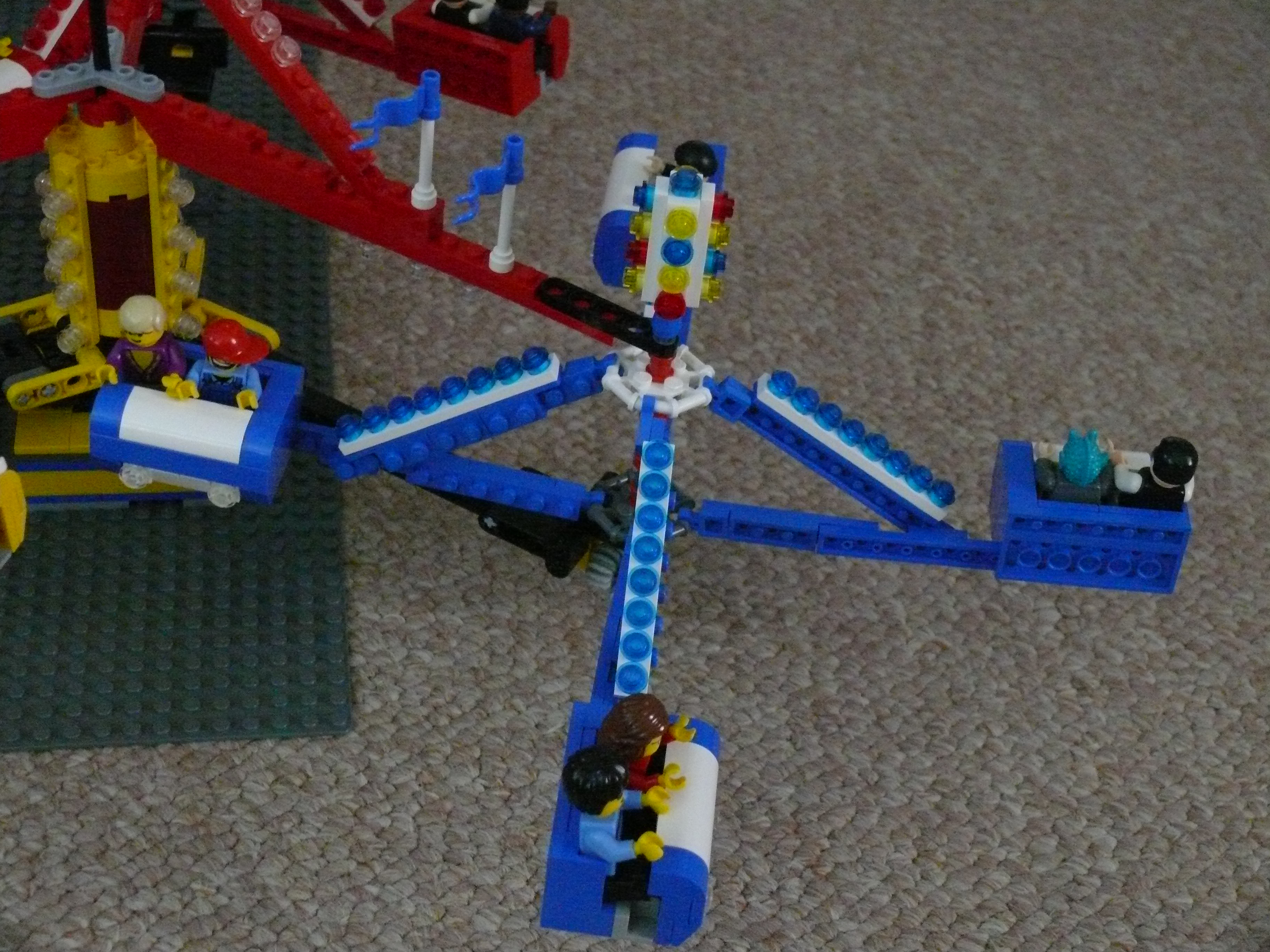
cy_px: 476
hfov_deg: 32.7
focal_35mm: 59
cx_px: 635
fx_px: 2165
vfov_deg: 24.8
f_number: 3.2
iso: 800
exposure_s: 1/8
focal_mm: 12.4
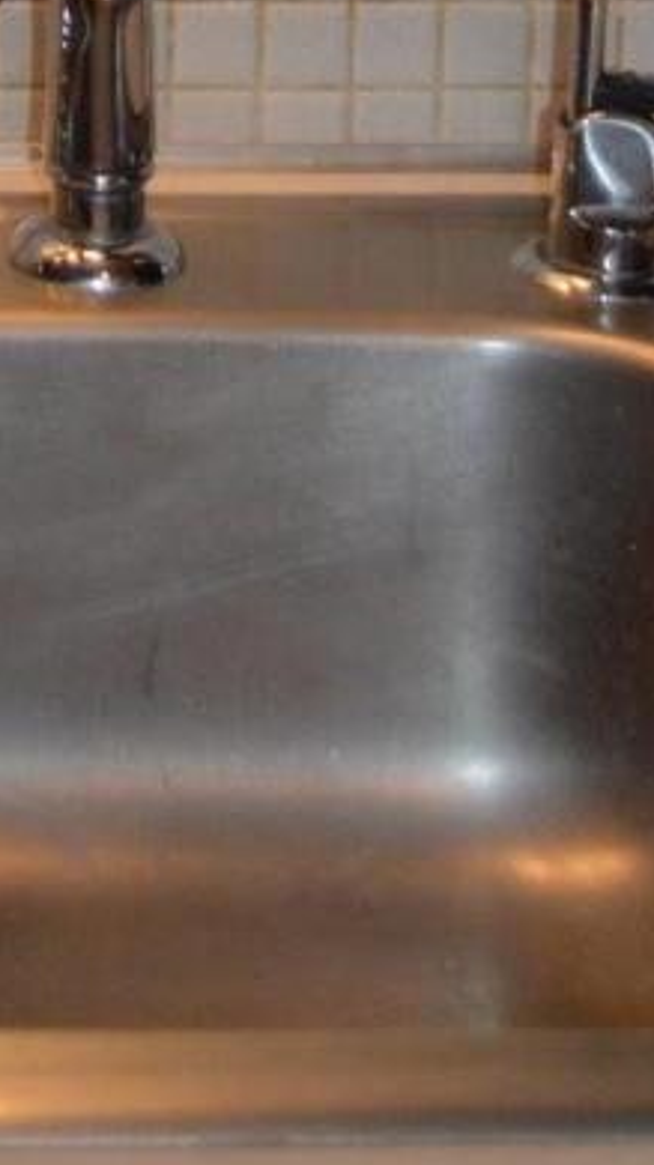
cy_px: -1362
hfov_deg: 6.6
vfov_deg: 10.8
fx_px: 5464
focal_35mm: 177
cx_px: -700
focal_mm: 22
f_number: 4
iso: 360
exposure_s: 1/125
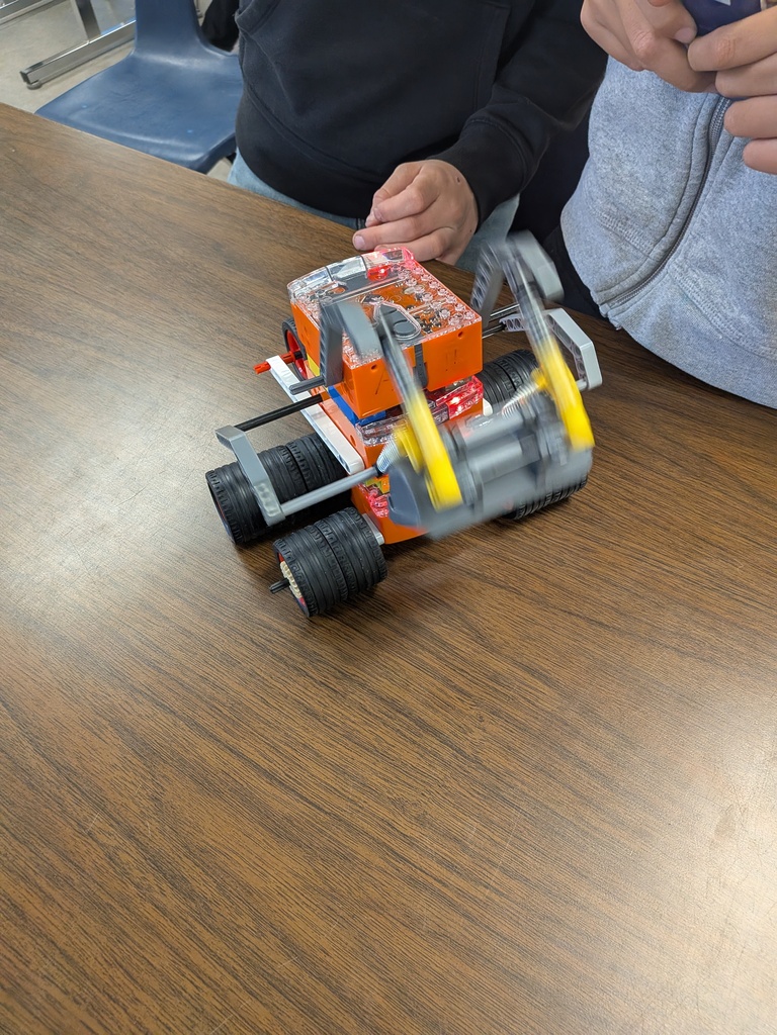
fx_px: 718
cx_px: 388
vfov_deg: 71.6
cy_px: 518
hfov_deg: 56.8
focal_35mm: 24
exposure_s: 1/120
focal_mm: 4.53
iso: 338
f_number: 1.7
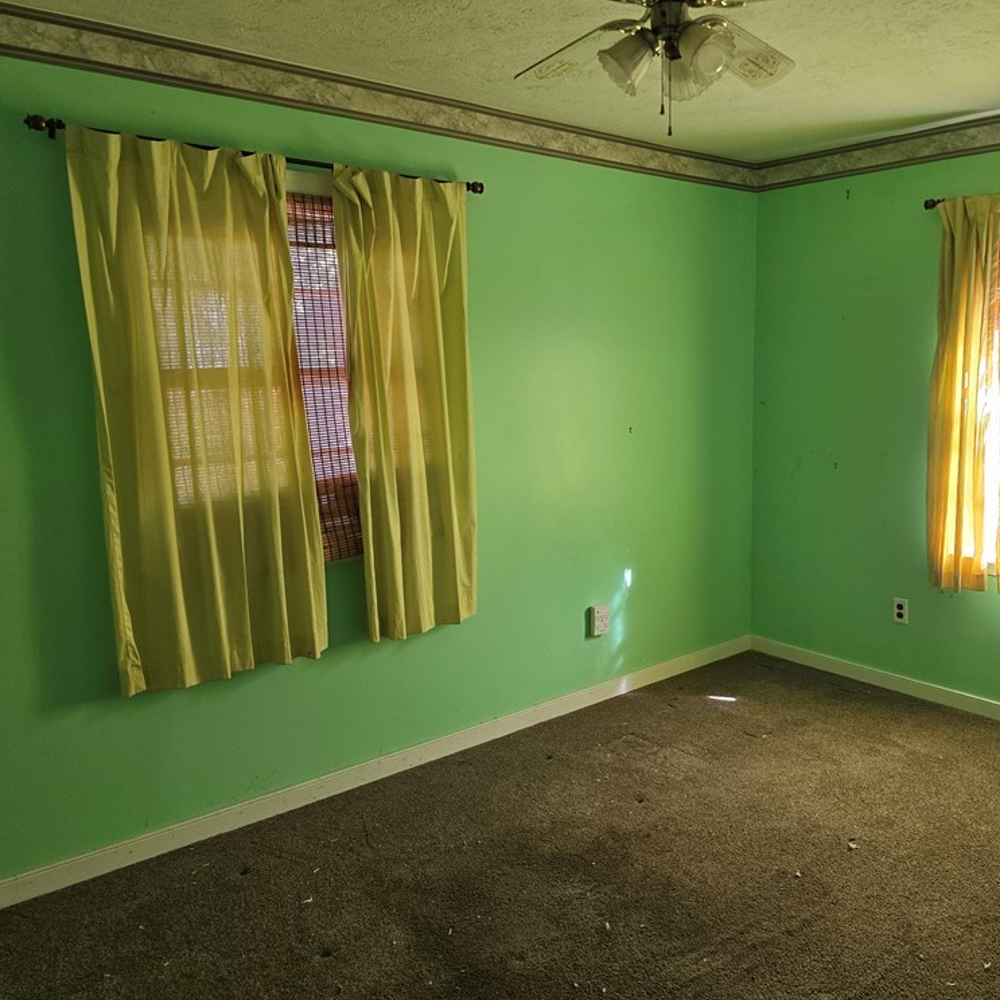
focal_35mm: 28
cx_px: 661
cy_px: 507
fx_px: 915
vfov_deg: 57.3
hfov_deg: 56.2
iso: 160
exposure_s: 1/180
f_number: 1.7
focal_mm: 6.3
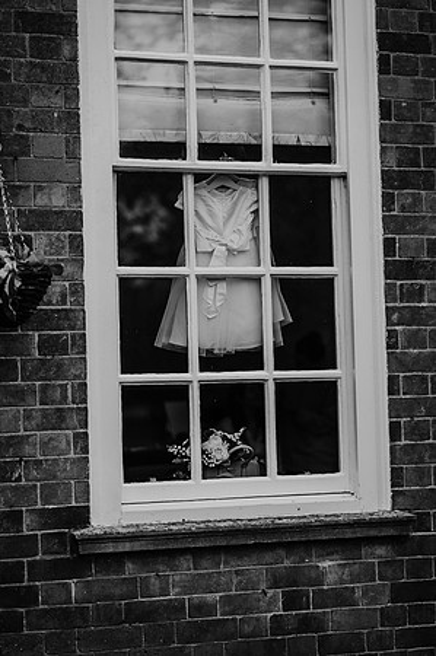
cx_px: 218
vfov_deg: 23.9
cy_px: 328
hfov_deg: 16.0
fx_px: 1548
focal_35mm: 85
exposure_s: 1/500
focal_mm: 85
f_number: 1.8
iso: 100
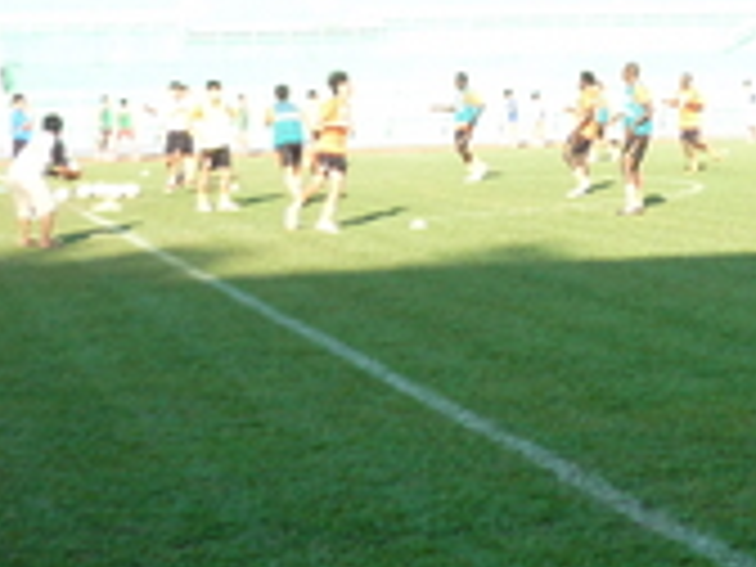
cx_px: 868
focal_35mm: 120
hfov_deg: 15.9
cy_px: 137
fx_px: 2621
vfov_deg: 12.3
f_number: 3.2
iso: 160
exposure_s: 1/500
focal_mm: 8
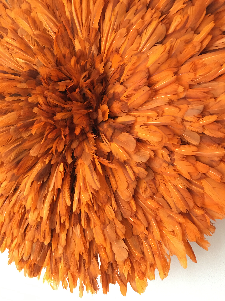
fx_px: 251
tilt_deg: +8.8
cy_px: 150
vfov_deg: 61.7
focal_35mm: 29
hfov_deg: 48.2
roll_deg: -4.2
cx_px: 112
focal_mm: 4.15
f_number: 2.2
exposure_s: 1/10
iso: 100
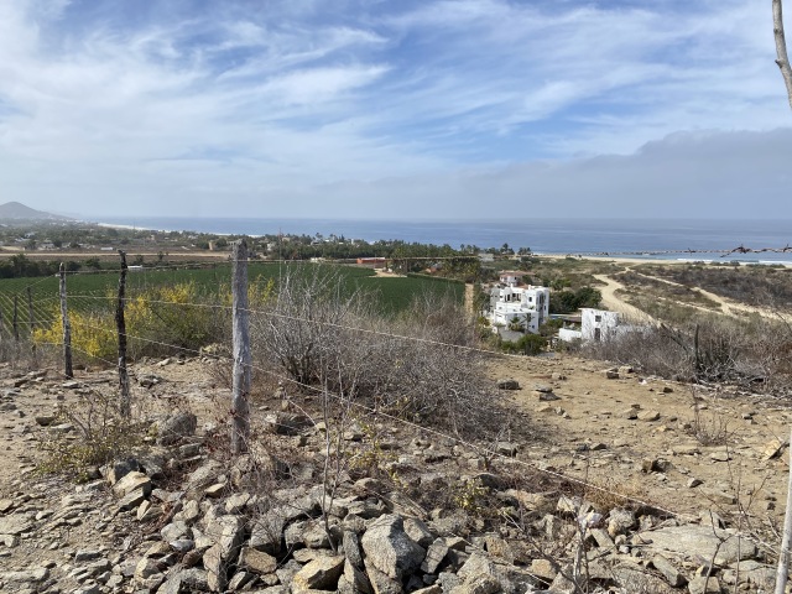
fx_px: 595
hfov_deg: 67.3
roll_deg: +0.3
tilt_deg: -9.2
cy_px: 297
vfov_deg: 53.1
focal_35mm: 26
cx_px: 396
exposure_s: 1/3846
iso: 32
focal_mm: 4.25
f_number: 1.8
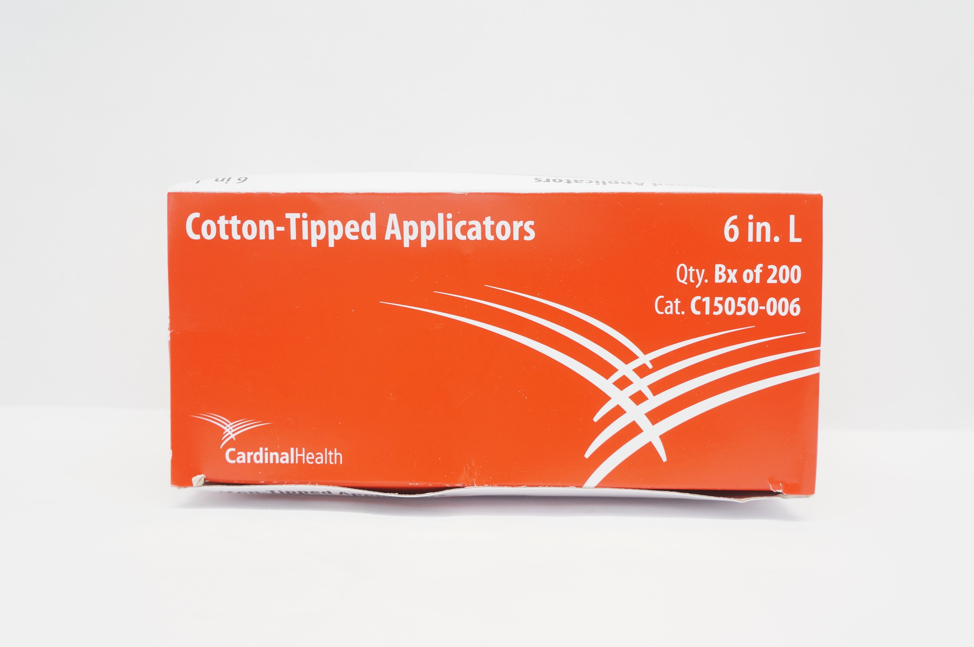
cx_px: 487
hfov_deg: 59.5
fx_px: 851
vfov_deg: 41.6
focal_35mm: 32
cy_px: 324
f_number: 5
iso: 800
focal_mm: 21
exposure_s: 1/60
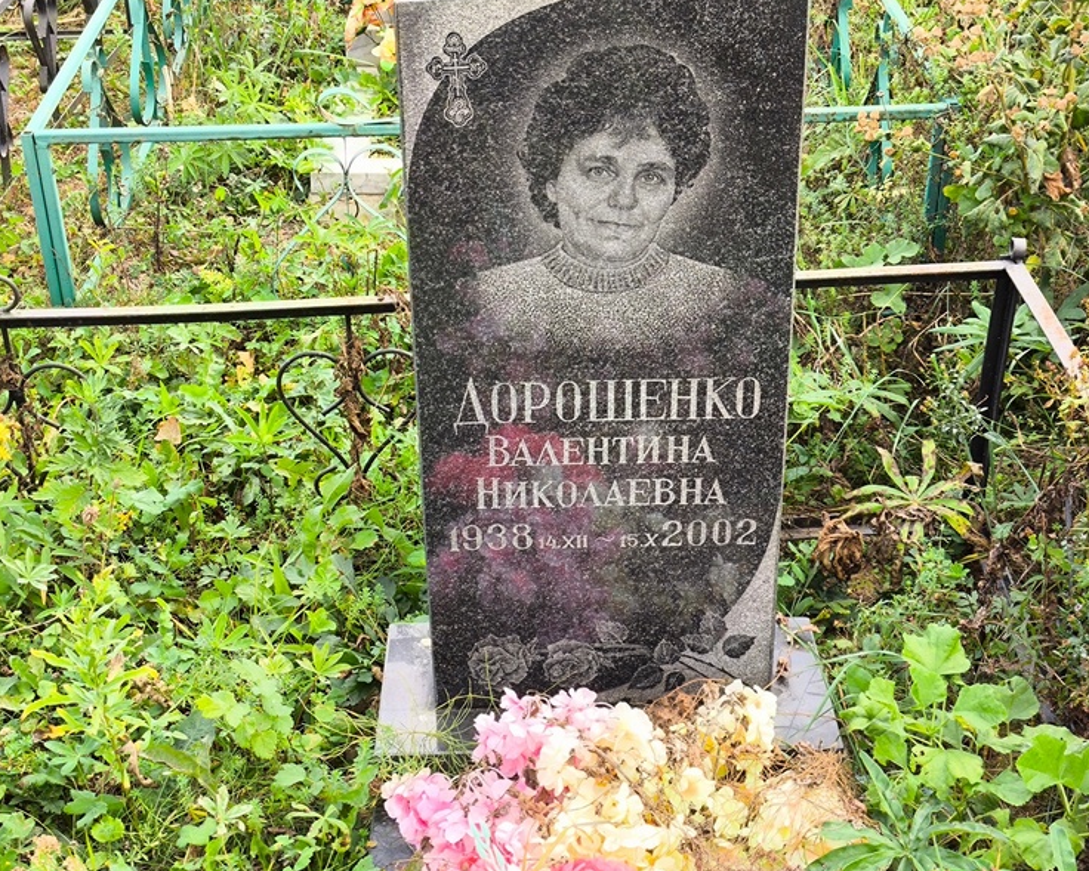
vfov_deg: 28.6
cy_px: 435
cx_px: 517
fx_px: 1708
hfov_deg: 35.3
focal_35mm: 53
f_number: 1.7
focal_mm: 4.71
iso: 50
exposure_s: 1/137
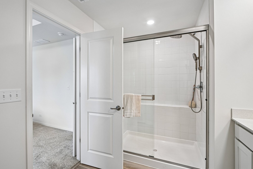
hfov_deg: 96.7
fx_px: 112
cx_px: 126
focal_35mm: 16
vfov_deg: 73.7
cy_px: 84
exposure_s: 1/15
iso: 400
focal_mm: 16
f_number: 13
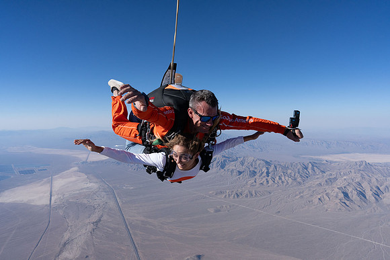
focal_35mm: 24
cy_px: 130
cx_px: 195
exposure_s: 1/2000
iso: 800
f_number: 11
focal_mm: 24
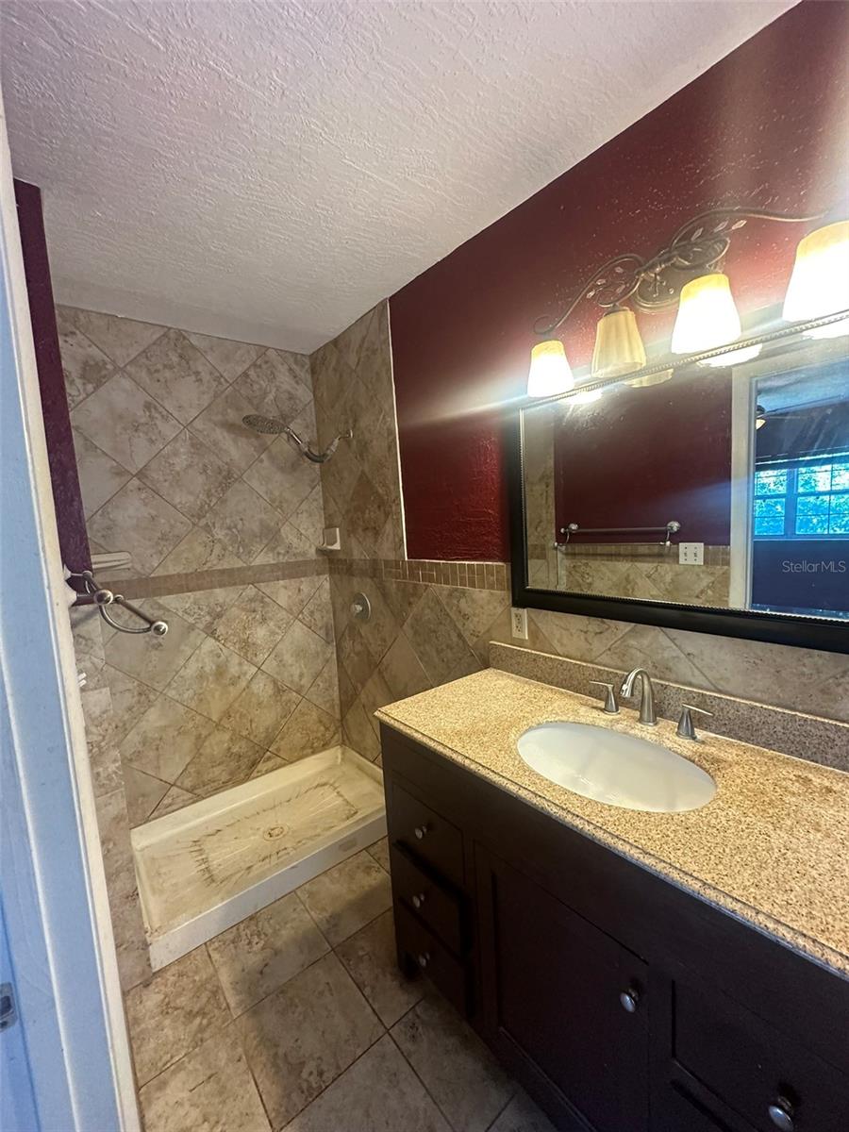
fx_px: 458
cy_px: 566
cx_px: 424
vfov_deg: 102.1
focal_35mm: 14
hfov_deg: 85.7
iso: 400
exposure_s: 1/60
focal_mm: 2.22
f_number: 2.2
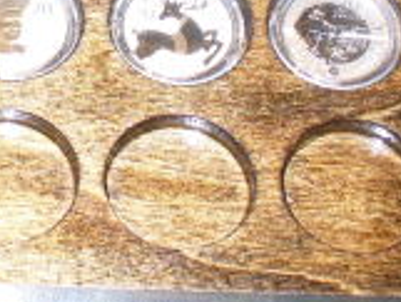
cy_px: -137
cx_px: 2
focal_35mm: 138
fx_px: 1600
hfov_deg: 14.1
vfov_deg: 10.4
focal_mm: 6.1
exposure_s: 1/30
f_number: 2.8
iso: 80
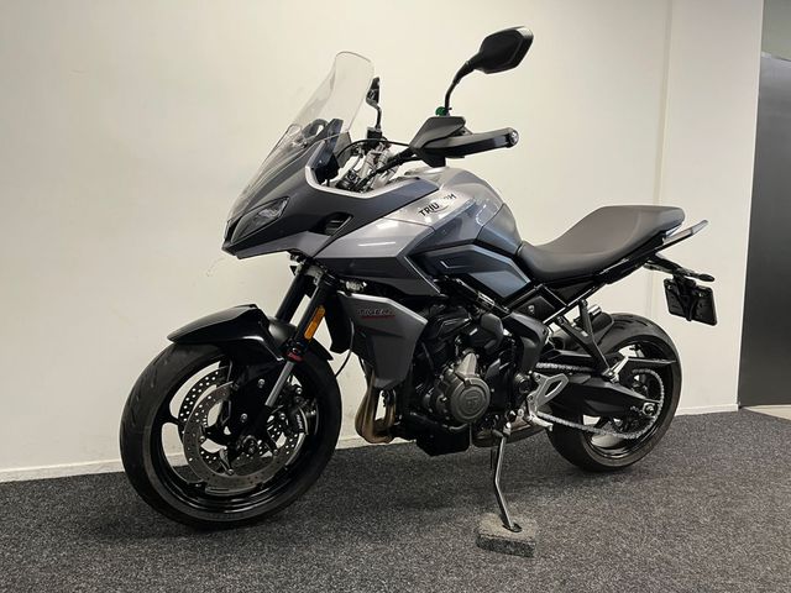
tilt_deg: -2.5
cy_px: 296
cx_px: 396
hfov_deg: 67.3
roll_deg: -1.4
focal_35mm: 26
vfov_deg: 53.1
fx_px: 594
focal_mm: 5.1
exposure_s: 1/50
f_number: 1.6
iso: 200
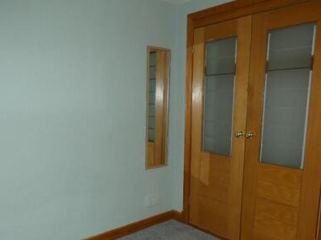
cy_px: 148
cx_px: 142
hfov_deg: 59.9
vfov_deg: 46.4
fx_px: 278
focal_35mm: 30
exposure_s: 1/60
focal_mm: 3.6
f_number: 2.8
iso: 80
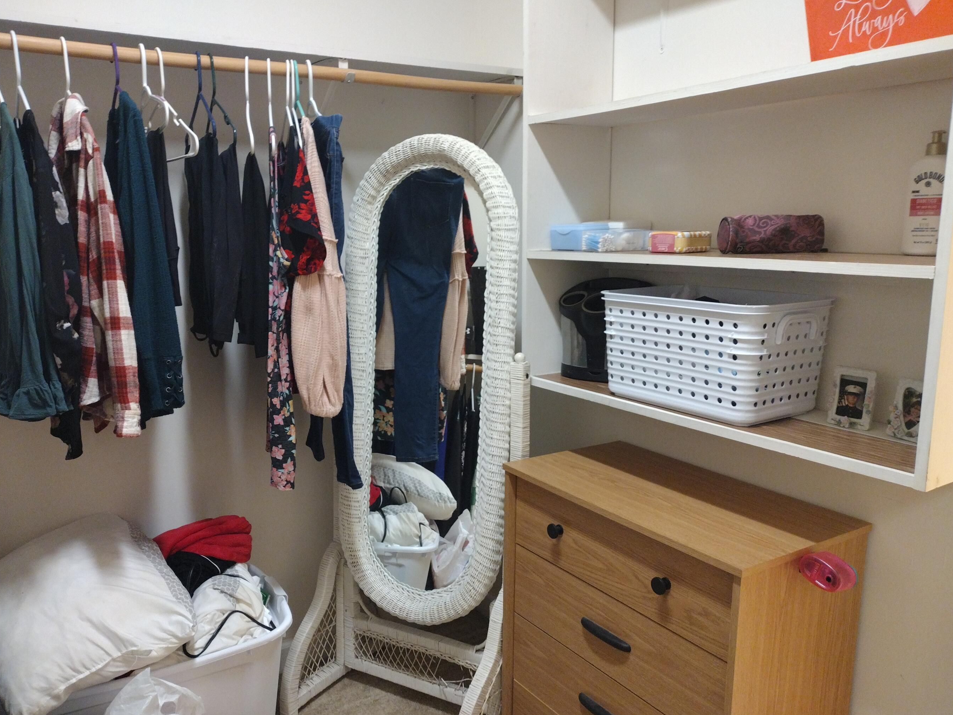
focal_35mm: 30
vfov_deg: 46.8
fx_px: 826
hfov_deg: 59.9
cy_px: 369
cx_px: 446
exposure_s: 1/40
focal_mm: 4.71
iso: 478
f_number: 1.7
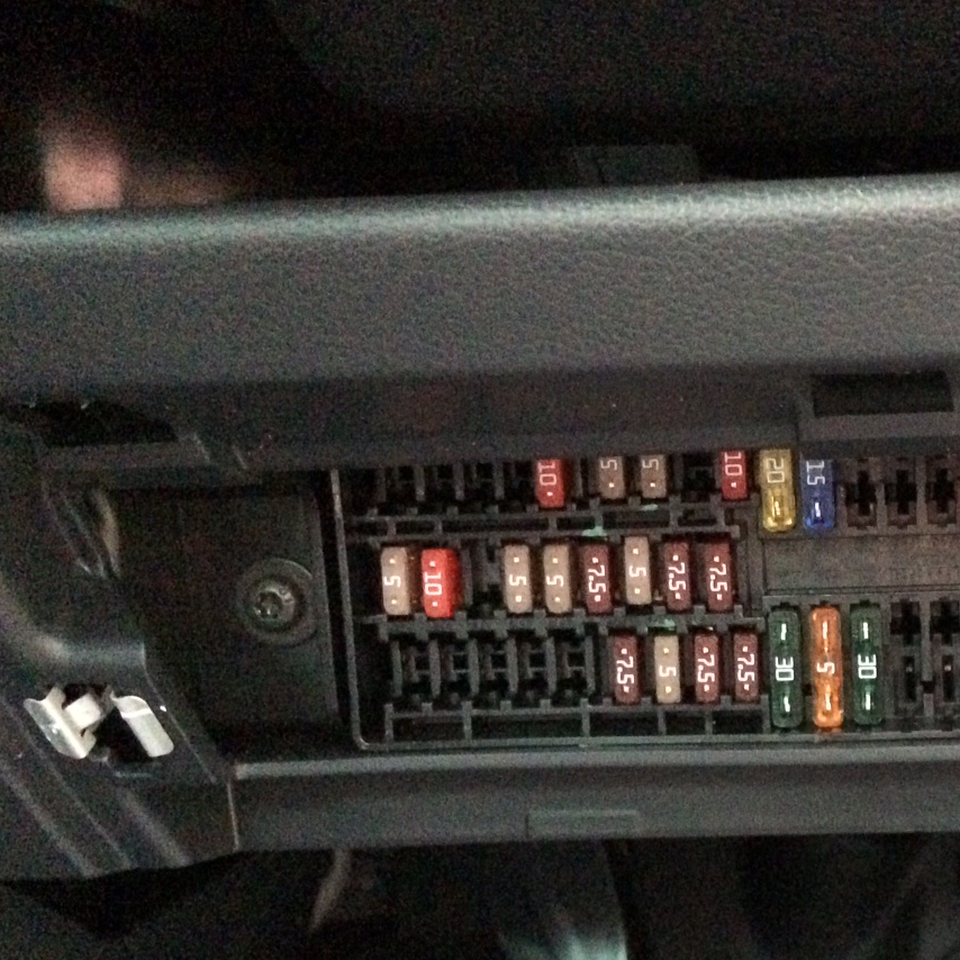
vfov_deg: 34.3
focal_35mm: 49
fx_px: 1537
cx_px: 895
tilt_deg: -8.7
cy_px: 659
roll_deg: +4.3
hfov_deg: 32.6
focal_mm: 4.15
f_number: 2.2
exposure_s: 1/17
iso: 1600
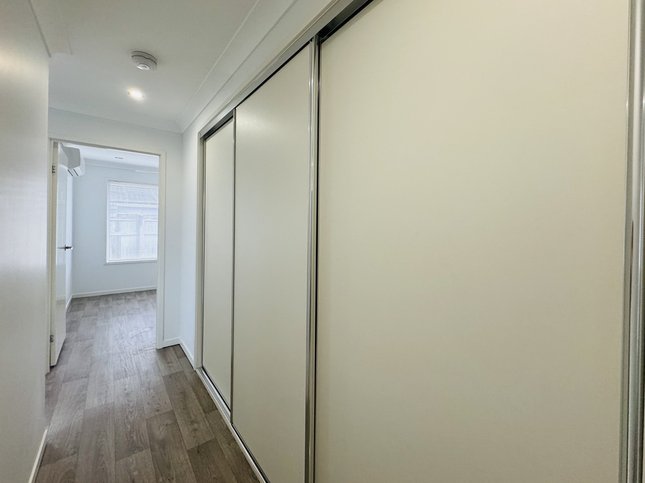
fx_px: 279
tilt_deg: -0.5
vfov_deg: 81.7
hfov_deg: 98.1
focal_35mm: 15
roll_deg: -0.7
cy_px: 228
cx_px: 332
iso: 250
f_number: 2.2
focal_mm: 2.22
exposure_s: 1/50
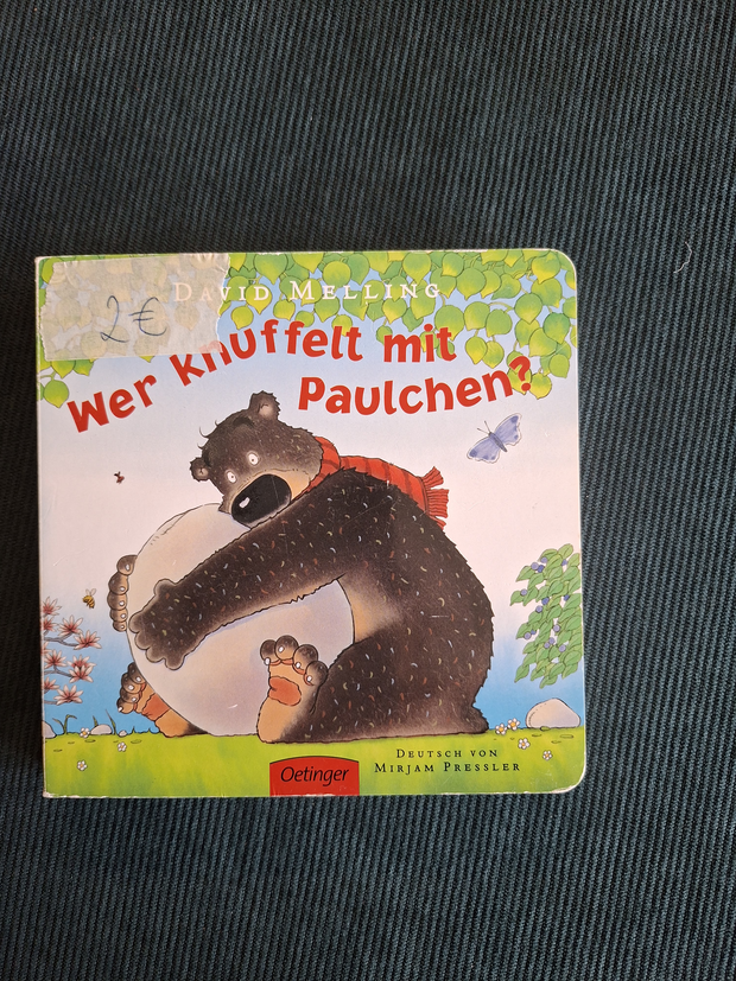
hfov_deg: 58.9
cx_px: 368
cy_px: 490
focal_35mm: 23
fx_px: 652
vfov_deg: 73.9
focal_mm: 5.54
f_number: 1.8
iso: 200
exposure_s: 1/100
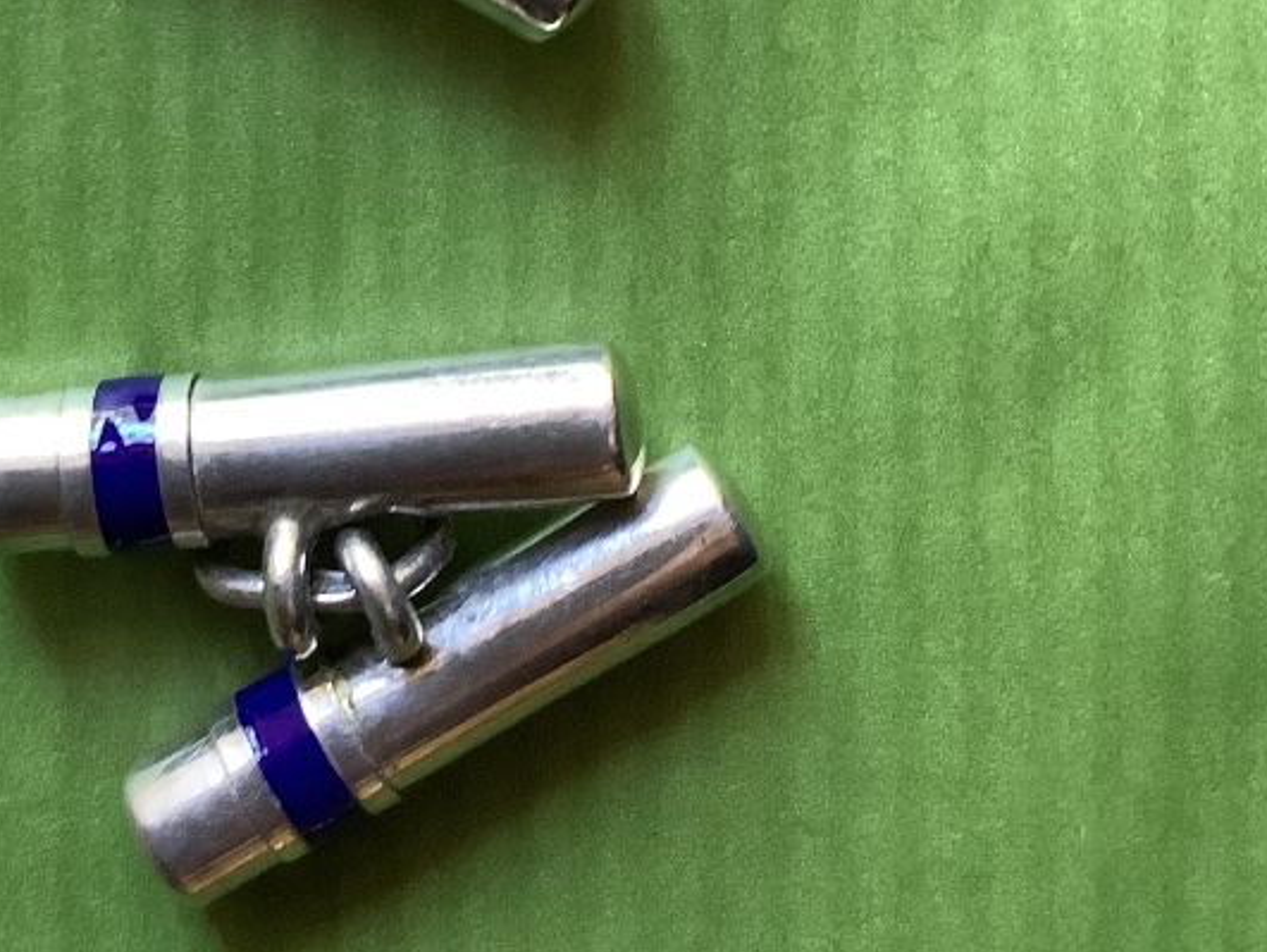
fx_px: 2564
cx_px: 387
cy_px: -21
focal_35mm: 70
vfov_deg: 20.3
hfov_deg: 27.5
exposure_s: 1/40
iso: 320
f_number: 2.4
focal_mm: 3.3
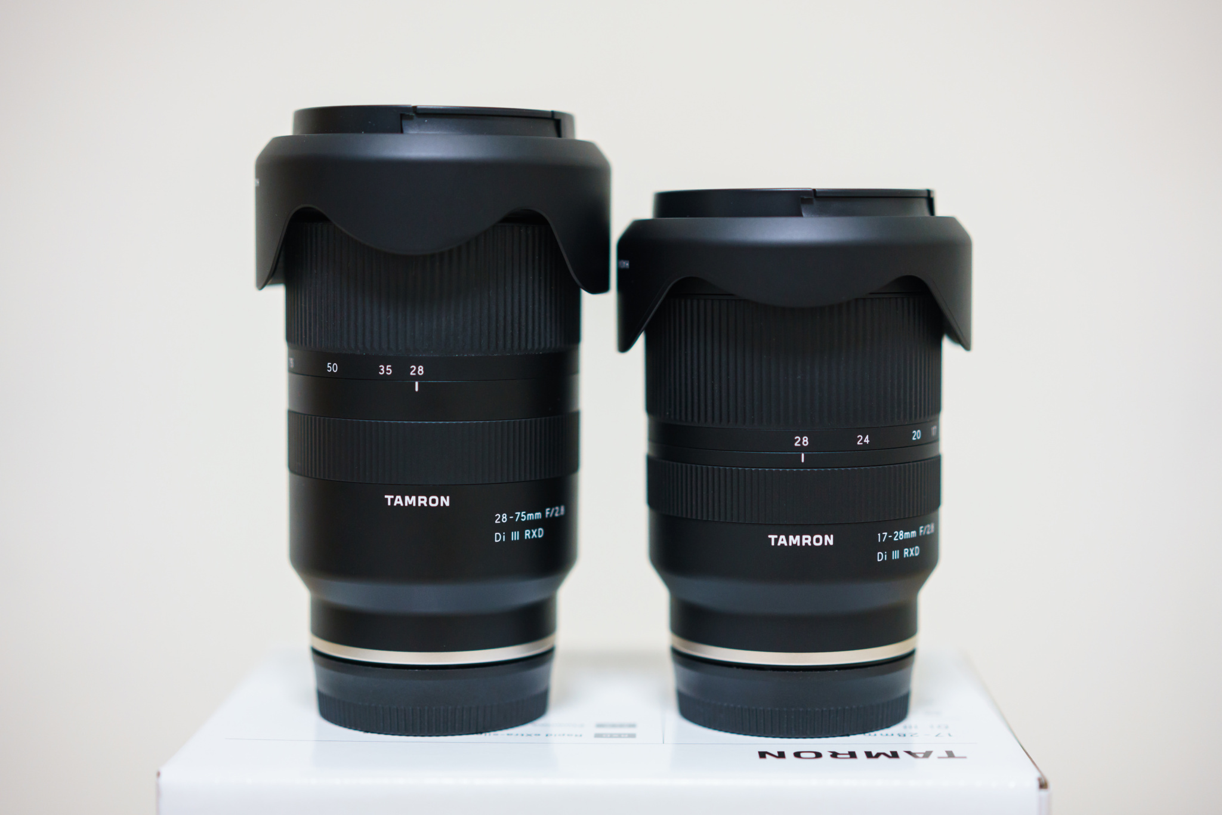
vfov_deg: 24.6
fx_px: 1867
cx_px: 611
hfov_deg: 36.2
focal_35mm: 55
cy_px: 408
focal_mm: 55
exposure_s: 1/60
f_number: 2
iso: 1250
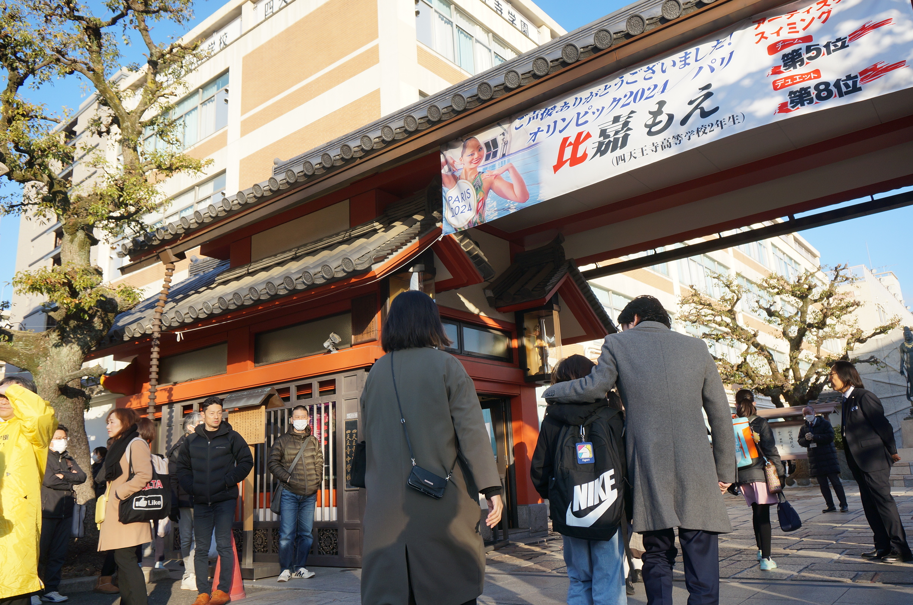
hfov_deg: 64.6
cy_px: 302
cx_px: 456
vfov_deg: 45.5
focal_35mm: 28
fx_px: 722
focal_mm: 19
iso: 100
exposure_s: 1/200
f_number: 5.6
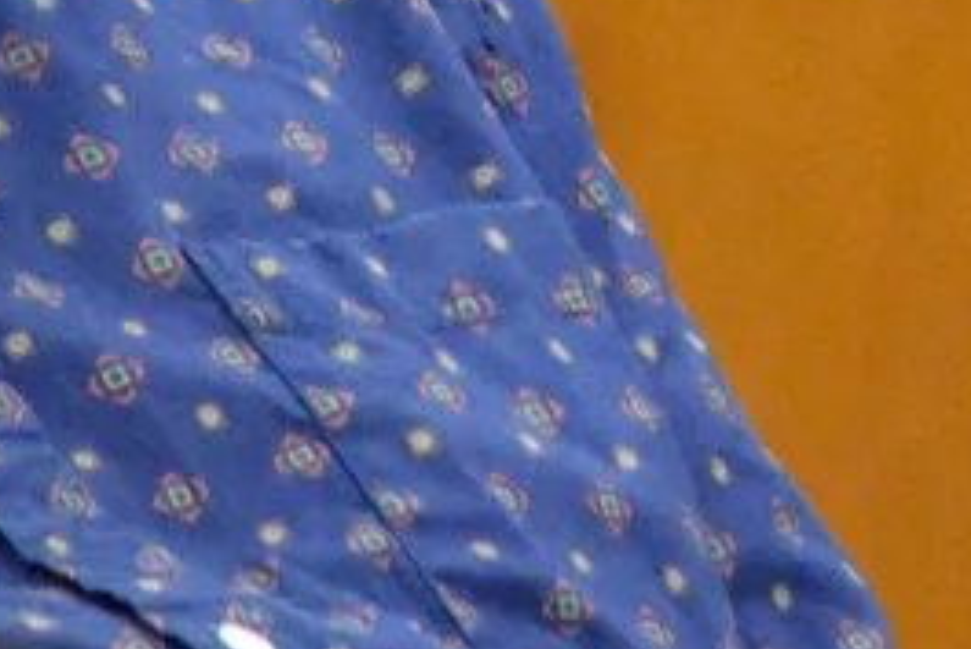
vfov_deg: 0.9
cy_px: -623
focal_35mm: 1492
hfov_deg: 1.4
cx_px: 1119
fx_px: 40263
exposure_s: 1/250
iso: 6400
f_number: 5.3
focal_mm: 165
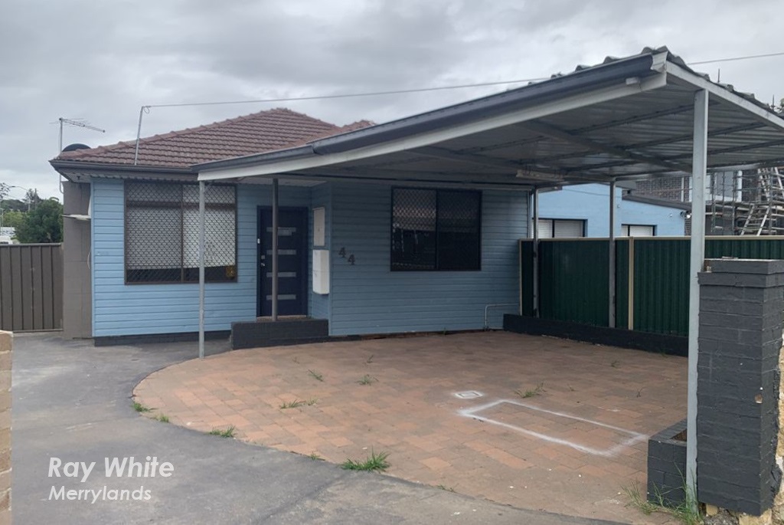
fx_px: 327
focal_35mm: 15
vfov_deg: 77.5
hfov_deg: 100.3
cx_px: 392
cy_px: 262
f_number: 4
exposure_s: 1/60
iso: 220
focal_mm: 10
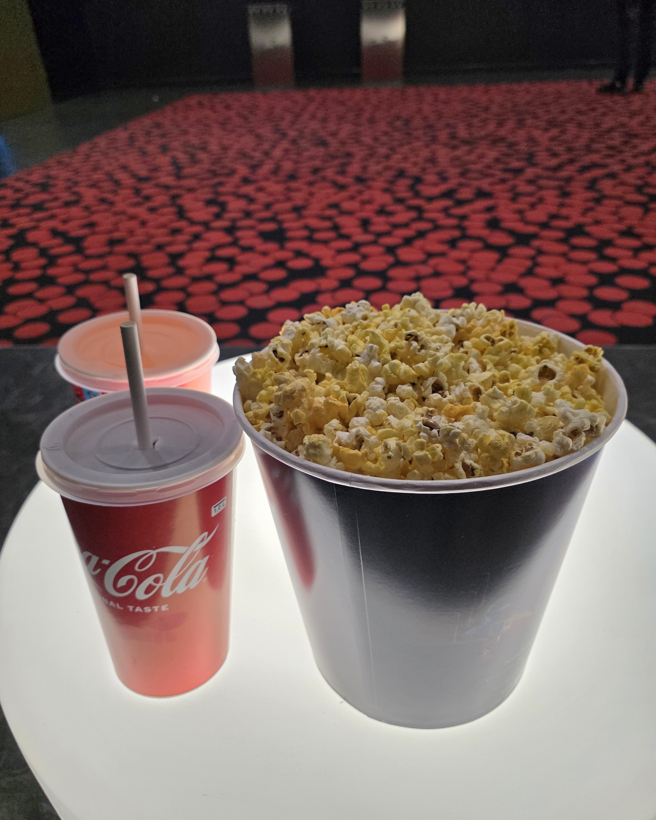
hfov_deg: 58.8
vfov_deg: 70.3
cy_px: 414
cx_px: 328
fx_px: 583
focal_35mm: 24
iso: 200
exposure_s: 1/182
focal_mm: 6.3
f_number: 1.7
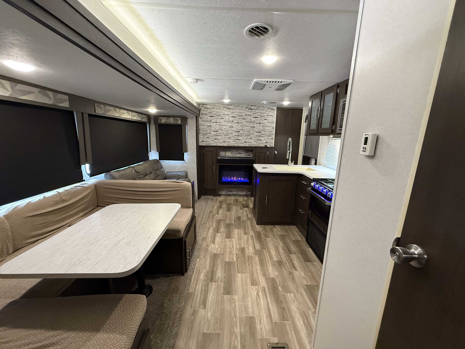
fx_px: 188
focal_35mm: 14
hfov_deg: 102.1
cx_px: 232
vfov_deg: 85.7
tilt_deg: -10.4
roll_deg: -1.1
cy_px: 174
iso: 640
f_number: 2.2
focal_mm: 2.22
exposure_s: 1/60
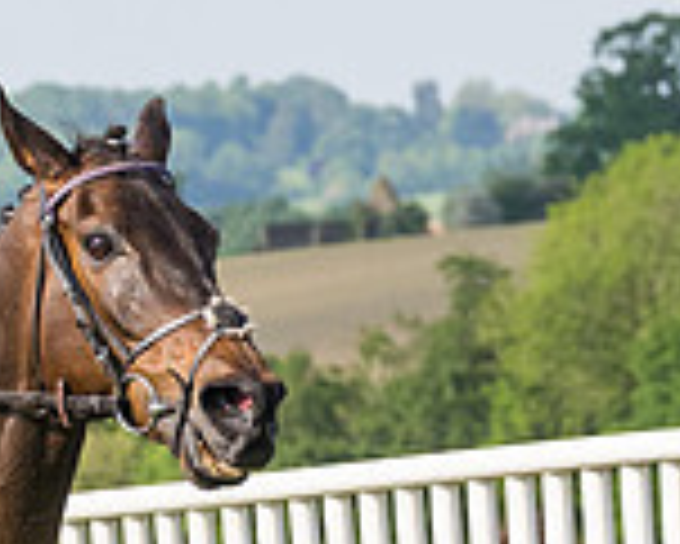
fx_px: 11499
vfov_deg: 2.7
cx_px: -199
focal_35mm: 571
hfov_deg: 3.4
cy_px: 938
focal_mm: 72
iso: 500
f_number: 4
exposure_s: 1/3200
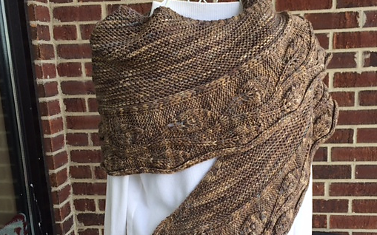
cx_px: 215
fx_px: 411
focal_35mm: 40
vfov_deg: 31.8
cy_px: 150
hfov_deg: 49.1
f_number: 2.2
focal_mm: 4.12
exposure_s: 1/192
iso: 32
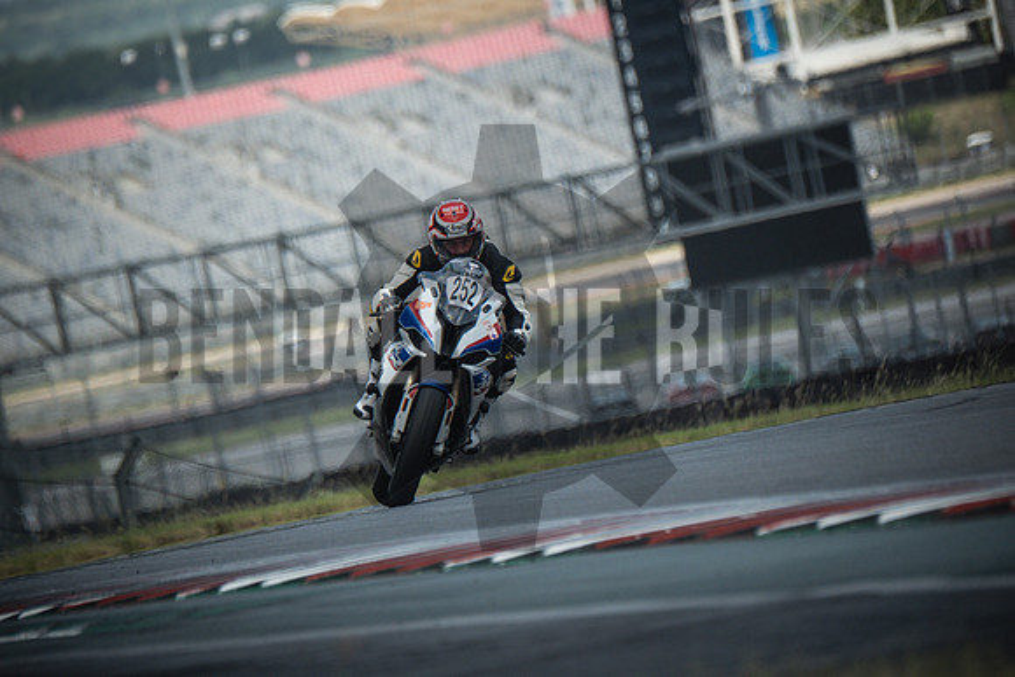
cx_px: 508
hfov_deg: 3.4
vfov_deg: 2.3
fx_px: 16920
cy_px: 338
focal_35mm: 600
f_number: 5.6
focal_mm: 400
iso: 1250
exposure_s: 1/2000
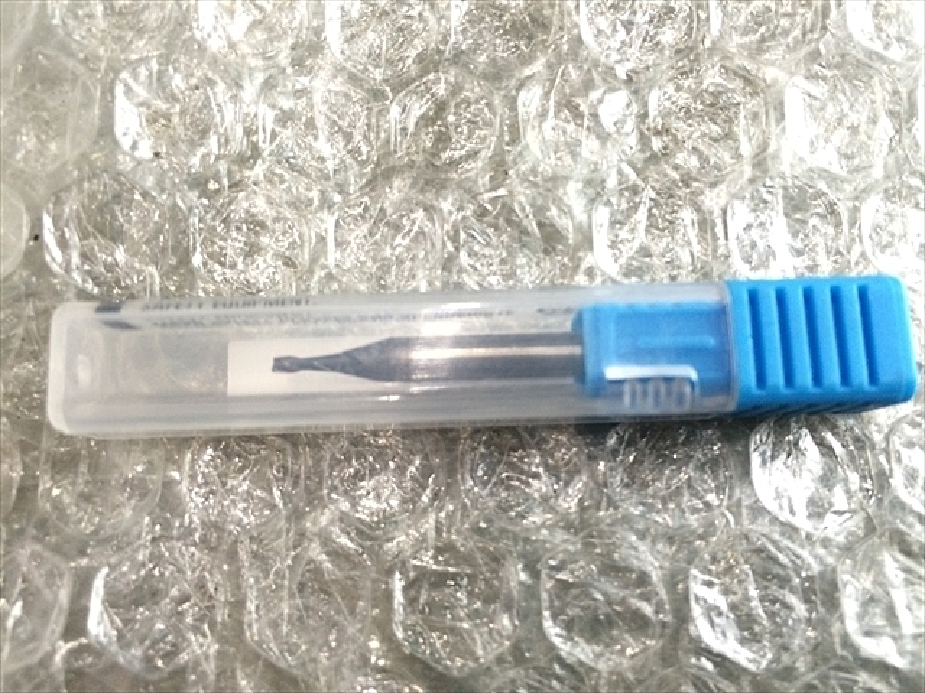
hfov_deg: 61.7
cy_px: 346
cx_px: 462
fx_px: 775
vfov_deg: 48.2
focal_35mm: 29
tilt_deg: -80.7
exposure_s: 1/33
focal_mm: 4.15
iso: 200
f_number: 2.2
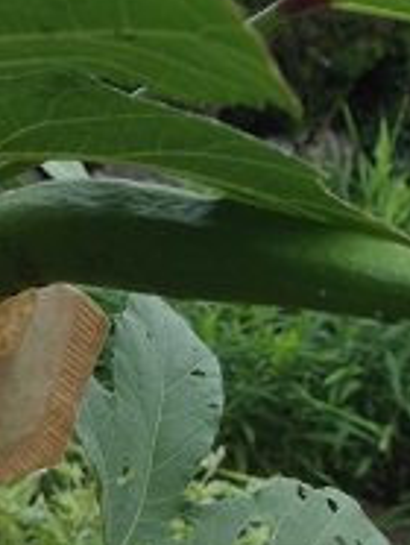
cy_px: 500
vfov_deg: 22.9
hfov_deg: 17.1
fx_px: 1308
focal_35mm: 83
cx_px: -73
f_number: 2.8
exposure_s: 1/100
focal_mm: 5.3
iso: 100
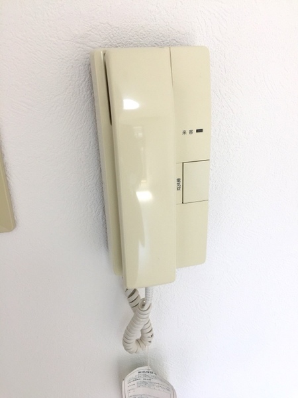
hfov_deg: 48.2
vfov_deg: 61.7
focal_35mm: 29
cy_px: 199
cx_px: 149
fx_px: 333
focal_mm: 4.15
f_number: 2.2
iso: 40
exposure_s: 1/120
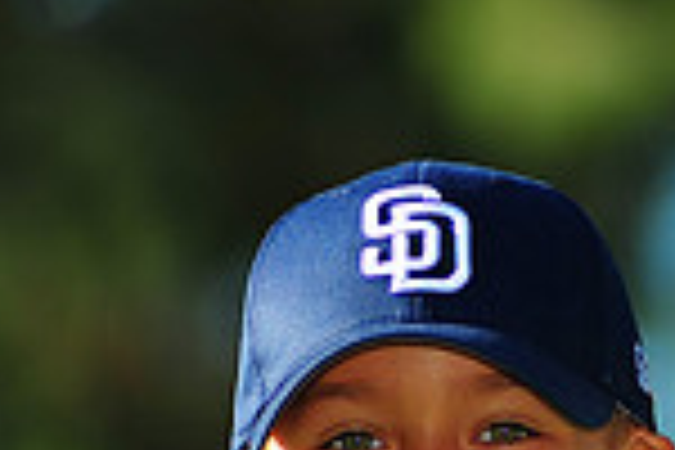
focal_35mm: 697
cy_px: 783
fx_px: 13068
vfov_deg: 2.0
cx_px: 549
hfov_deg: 3.0
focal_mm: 180
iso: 200
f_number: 3.5
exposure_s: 1/1250
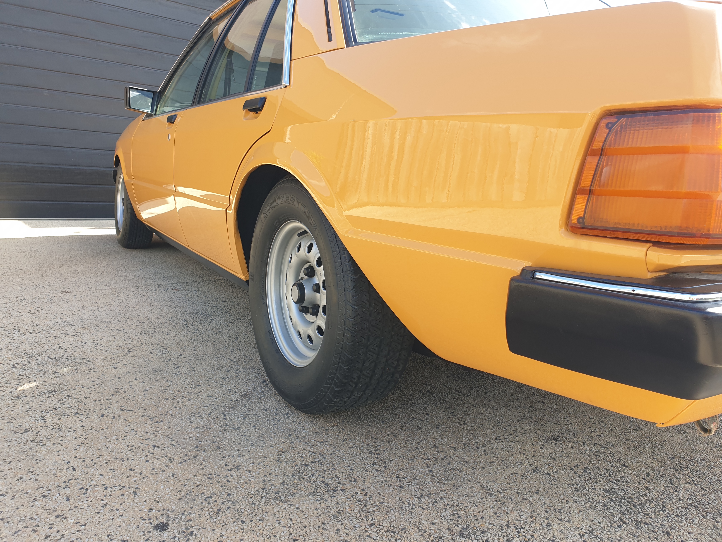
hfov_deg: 67.3
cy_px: 271
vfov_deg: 53.1
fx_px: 542
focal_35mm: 26
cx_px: 361
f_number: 2.4
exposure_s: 1/323
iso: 50
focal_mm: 4.3
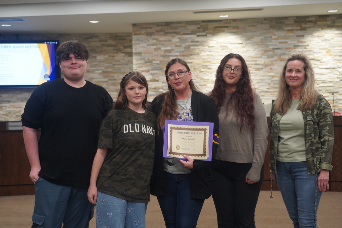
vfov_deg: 29.3
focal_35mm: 46
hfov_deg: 42.7
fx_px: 437
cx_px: 171
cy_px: 114
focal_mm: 46
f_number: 4
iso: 2000
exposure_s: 1/160
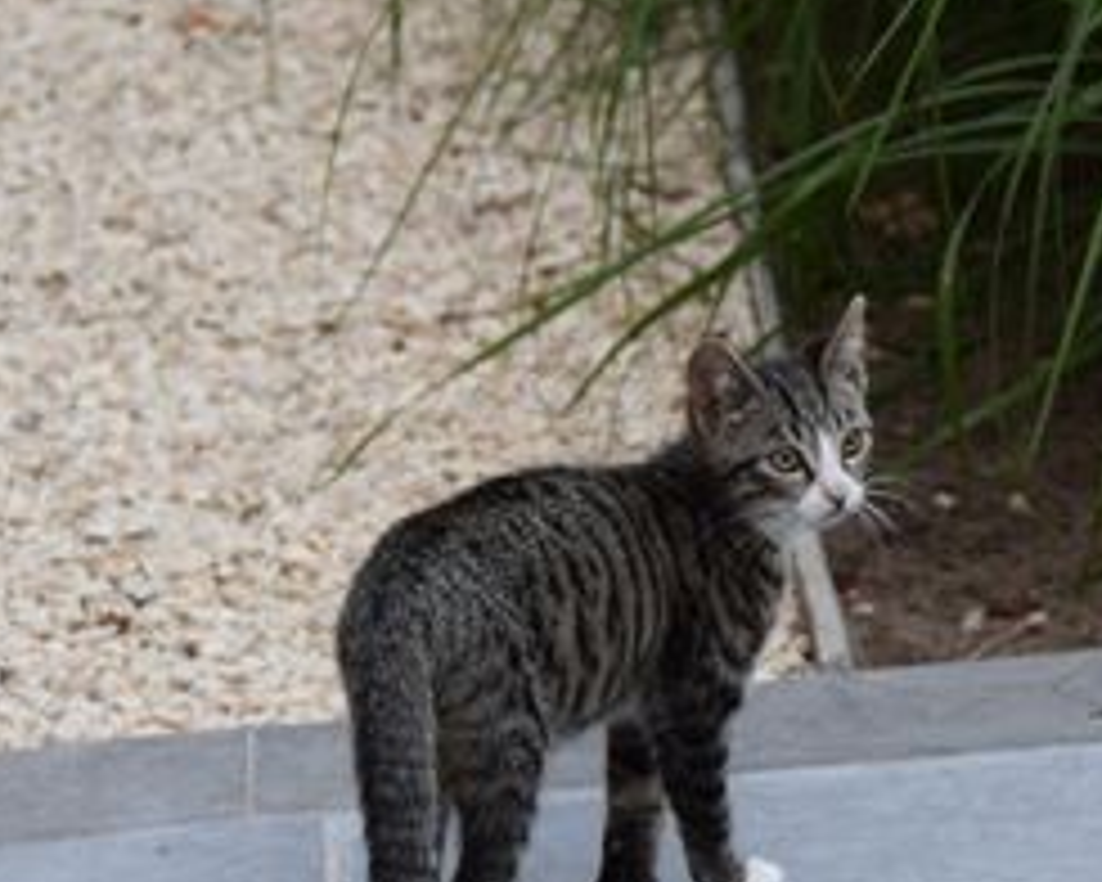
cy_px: 529
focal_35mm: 353
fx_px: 11513
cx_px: 837
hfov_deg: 5.5
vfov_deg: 4.4
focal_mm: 120
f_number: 5.6
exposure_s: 1/160
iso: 800
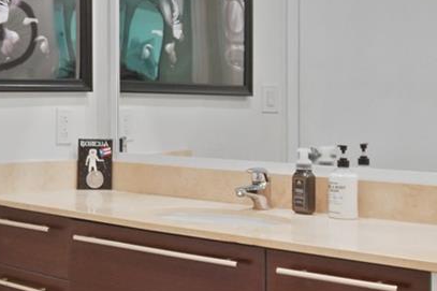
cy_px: 216
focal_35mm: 59
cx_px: -10
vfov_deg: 22.8
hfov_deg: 31.2
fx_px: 716
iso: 1000
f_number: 4.5
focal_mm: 10
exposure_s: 1/15
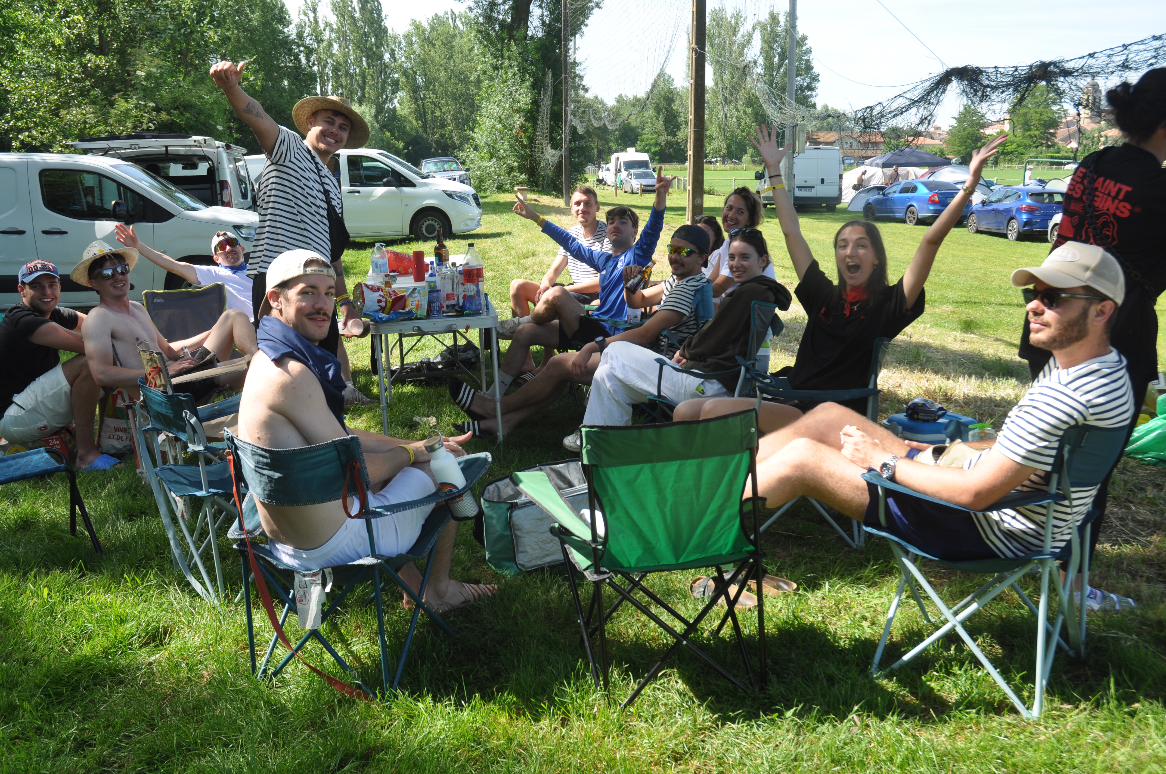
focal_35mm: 36
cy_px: 387
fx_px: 1165
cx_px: 583
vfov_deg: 36.8
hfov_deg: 53.2
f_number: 7.1
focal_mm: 24
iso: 200
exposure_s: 1/200
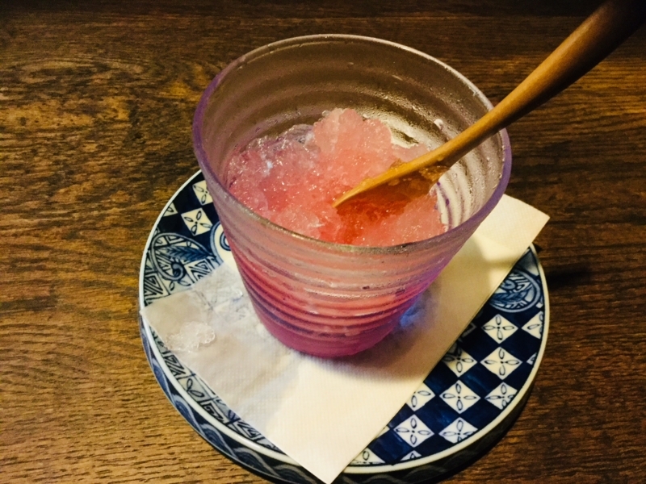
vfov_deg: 45.4
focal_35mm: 31
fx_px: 579
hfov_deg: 58.4
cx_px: 323
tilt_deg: -53.0
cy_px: 242
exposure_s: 1/15
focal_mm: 3.3
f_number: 2.4
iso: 400
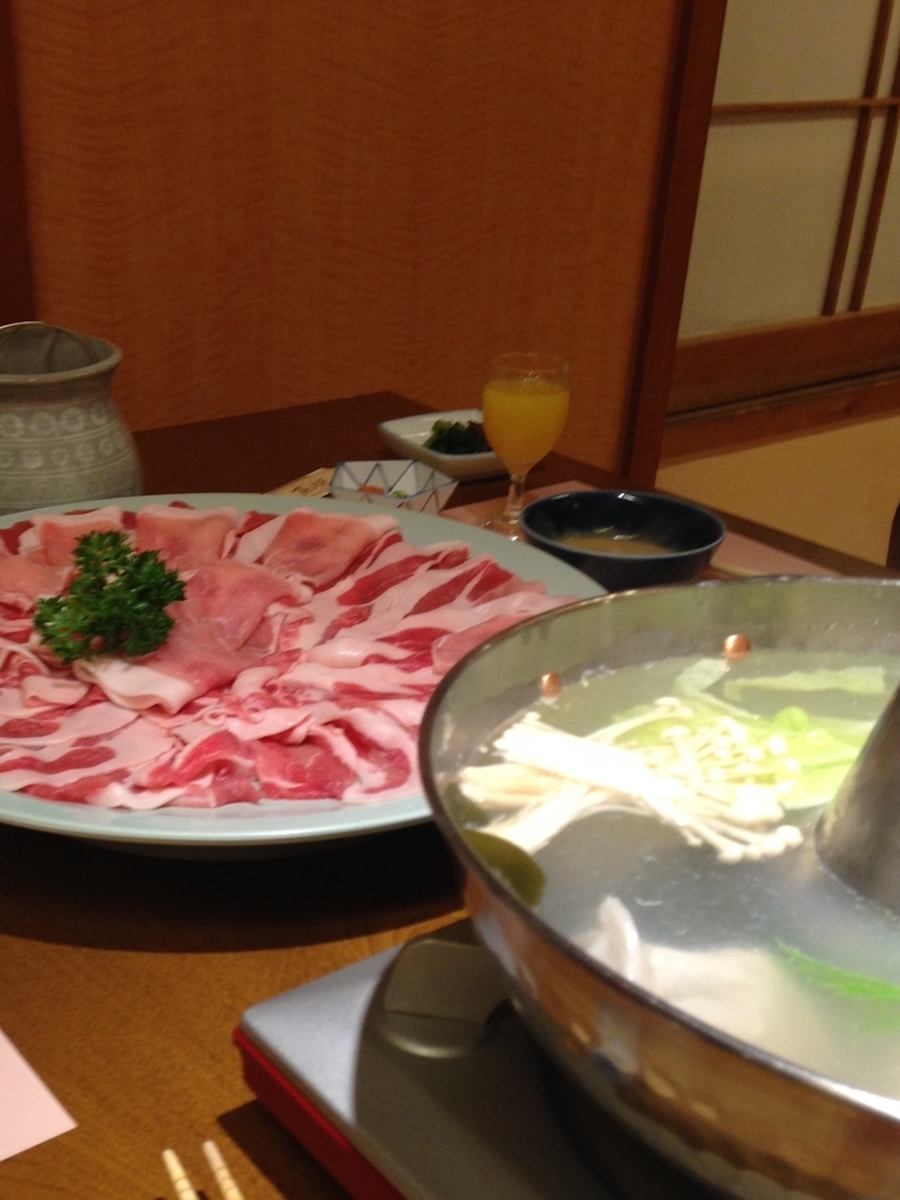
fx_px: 1525
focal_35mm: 44
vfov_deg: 42.4
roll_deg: -0.6
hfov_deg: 32.7
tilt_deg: -29.6
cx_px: 328
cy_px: 793
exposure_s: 1/20
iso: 100
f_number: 2.4
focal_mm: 4.12
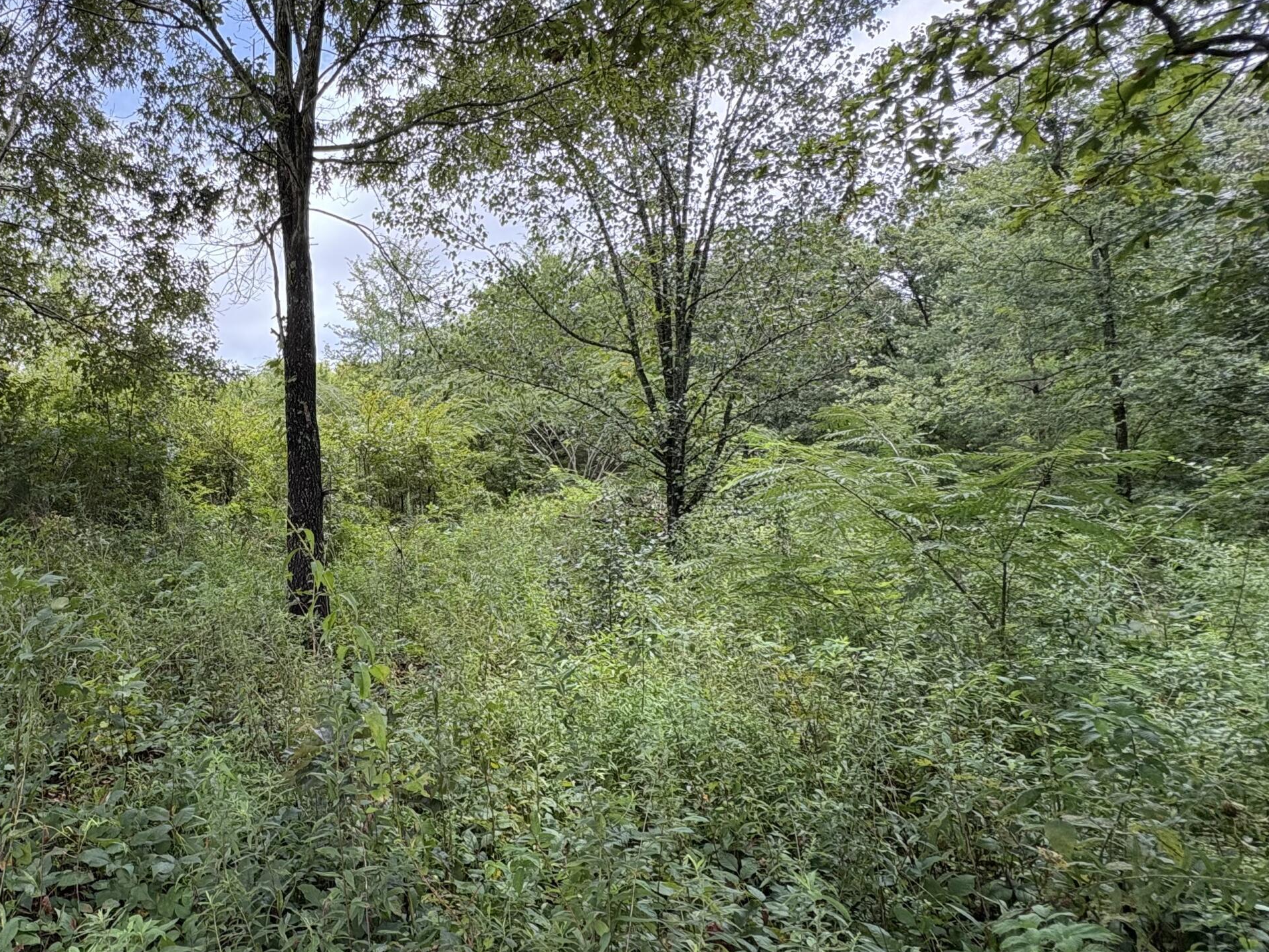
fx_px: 807
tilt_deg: +5.4
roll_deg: +0.7
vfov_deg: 61.1
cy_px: 468
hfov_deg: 70.6
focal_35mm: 22
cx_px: 298
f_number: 2.2
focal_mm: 2.22
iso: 64
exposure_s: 1/331
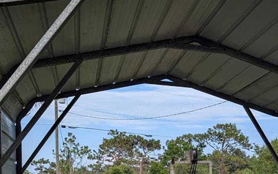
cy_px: 234
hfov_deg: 34.4
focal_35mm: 58
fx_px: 439
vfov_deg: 20.2
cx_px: 206
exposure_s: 1/461
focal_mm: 6.9
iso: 22
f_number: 1.68
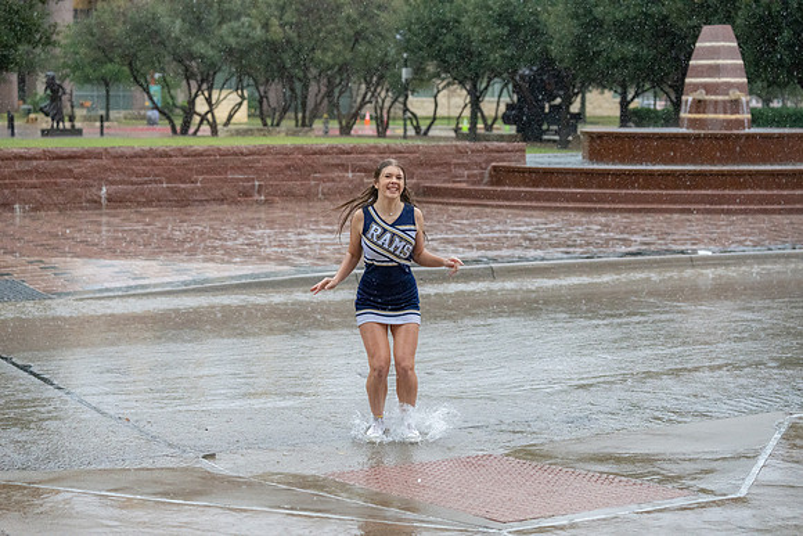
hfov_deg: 28.8
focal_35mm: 70
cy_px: 268
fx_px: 1562
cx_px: 402
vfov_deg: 19.5
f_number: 3.5
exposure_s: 1/1000
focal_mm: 70
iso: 6400
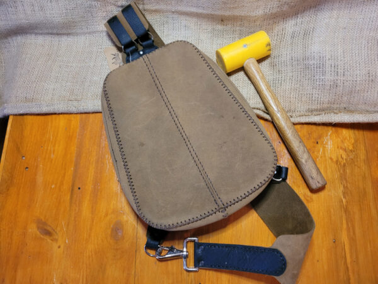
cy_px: 142
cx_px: 189
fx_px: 284
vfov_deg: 53.1
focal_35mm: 26
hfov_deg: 67.3
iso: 640
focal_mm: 5.4
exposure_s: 1/40
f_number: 1.8
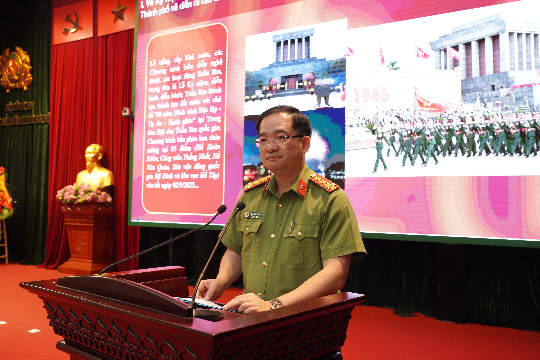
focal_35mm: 31
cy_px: 180
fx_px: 465
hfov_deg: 60.3
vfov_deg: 42.3
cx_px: 270
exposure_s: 1/160
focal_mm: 31
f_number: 5.6
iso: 3200
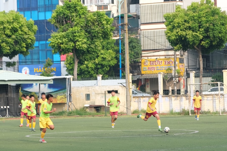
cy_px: 76
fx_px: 523
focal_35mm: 83
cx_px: 114
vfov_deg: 16.5
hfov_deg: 24.5
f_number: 4
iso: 400
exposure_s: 1/1000
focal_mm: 55
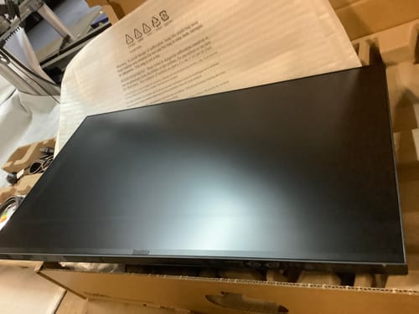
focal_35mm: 31
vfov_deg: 45.4
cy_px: 157
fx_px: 375
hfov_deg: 58.4
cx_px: 210
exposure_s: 1/33
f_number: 2.4
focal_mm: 3.3
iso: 320
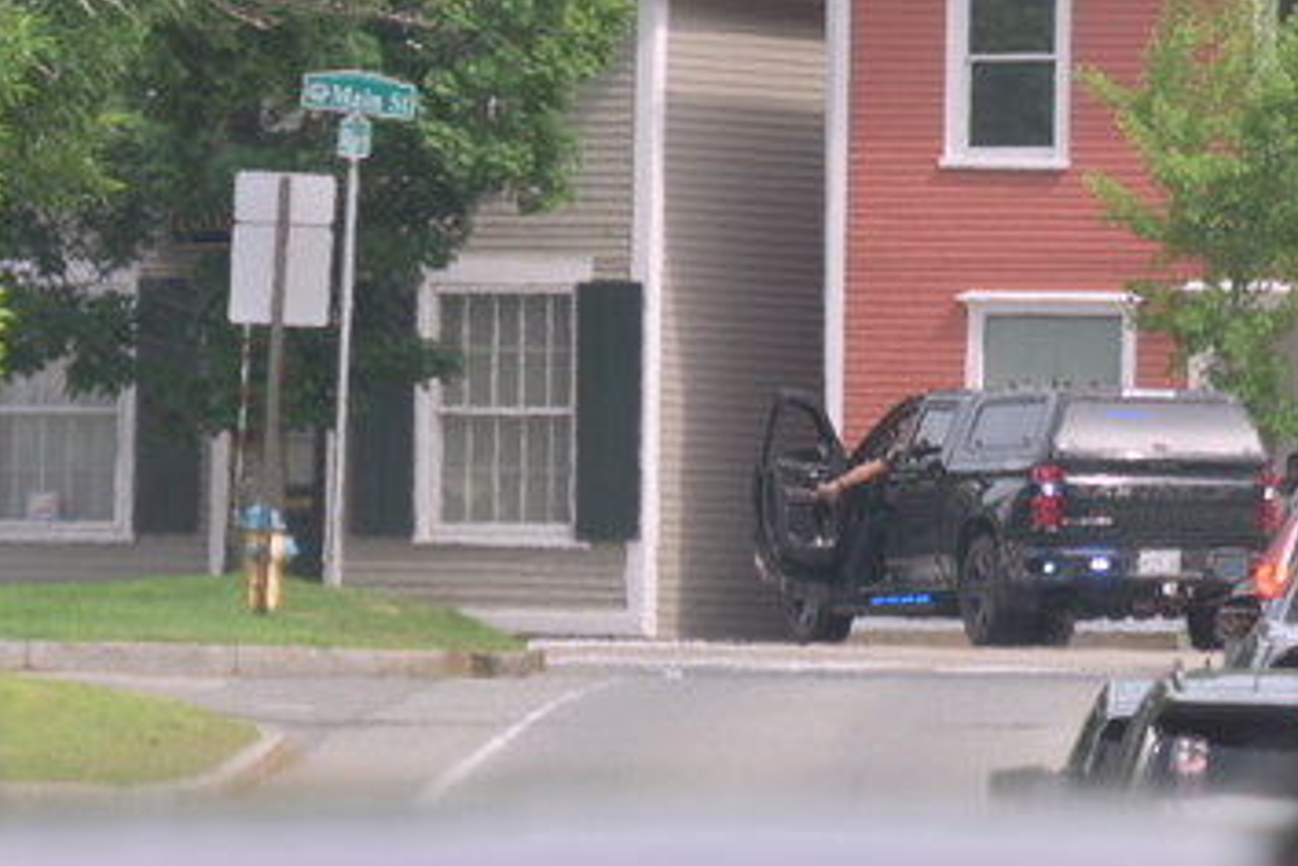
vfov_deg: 1.6
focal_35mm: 836
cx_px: 1342
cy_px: -284
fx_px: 30140
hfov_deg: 2.5
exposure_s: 1/250
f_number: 6.3
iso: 100
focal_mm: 185
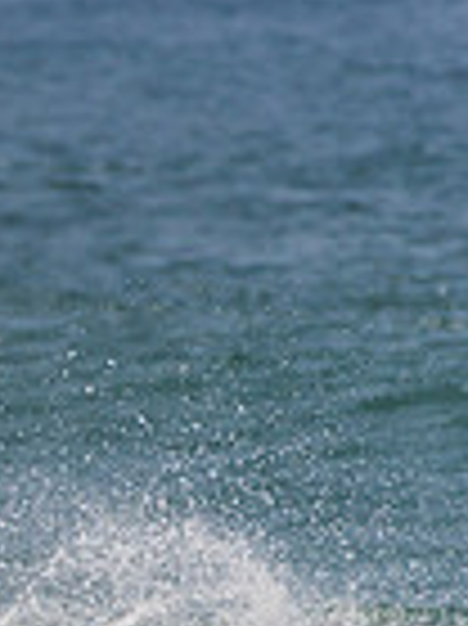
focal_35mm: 2010
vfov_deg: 1.0
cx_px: -266
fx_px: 36289
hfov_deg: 0.7
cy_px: 822
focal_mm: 500
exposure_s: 1/2000
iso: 125
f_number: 5.6
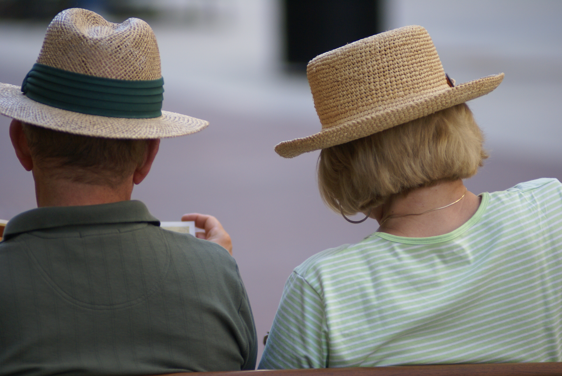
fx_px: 4689
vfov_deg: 4.6
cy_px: 188
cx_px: 281
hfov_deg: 6.9
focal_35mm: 300
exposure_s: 1/320
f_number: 2.8
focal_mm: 200
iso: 250
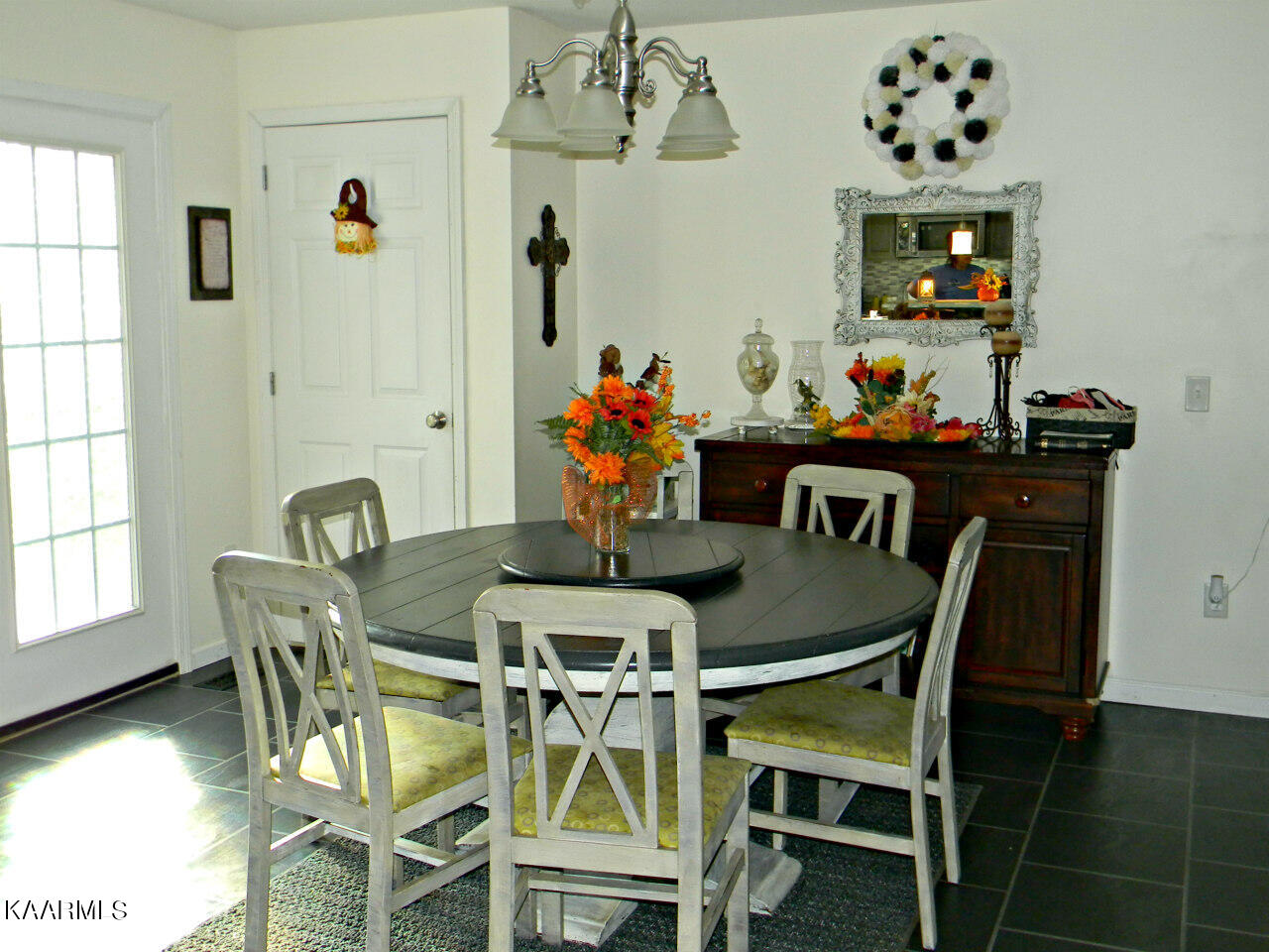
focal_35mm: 36
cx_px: 634
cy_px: 476
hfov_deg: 51.4
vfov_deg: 39.7
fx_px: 1320
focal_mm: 6.4
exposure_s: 1/30
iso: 200
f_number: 3.7
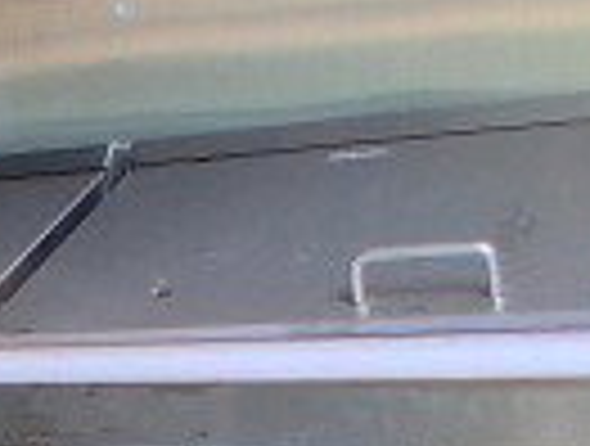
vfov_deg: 15.9
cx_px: 5
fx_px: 1350
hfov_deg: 23.6
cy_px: 806
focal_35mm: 79
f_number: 2.2
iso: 160
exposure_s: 1/120
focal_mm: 1.4
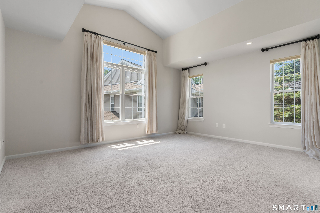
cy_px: 106
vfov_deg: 70.4
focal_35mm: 17
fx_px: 151
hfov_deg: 93.3
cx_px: 160
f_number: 8
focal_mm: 17
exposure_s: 1/20
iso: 320
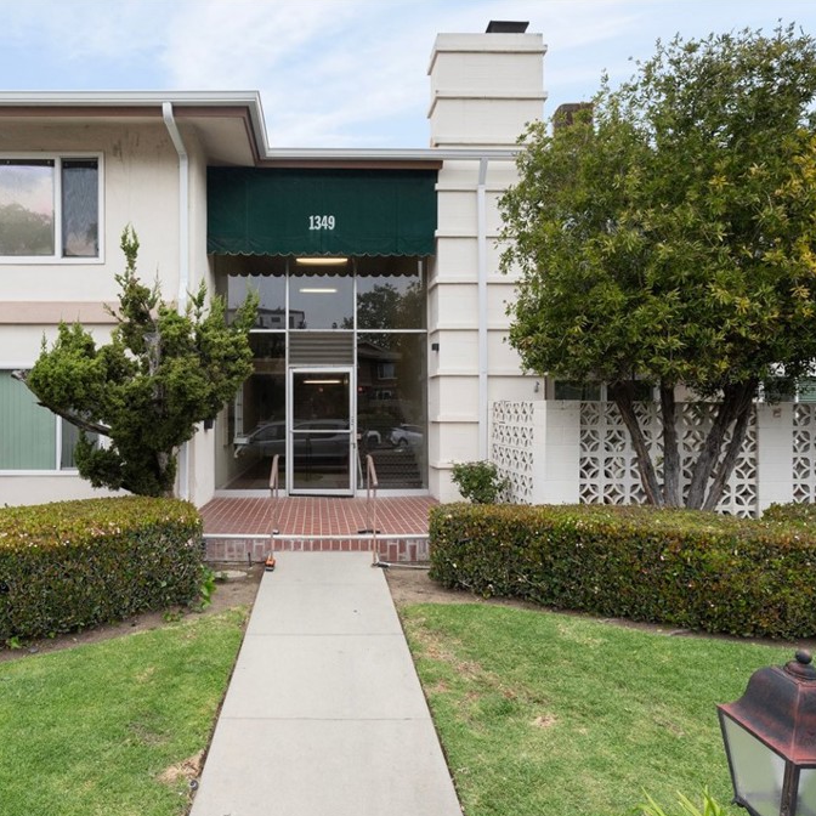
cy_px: 412
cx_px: 323
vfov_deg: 69.6
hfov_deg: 68.9
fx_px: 587
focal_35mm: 22
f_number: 7.1
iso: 500
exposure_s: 1/100
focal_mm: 17
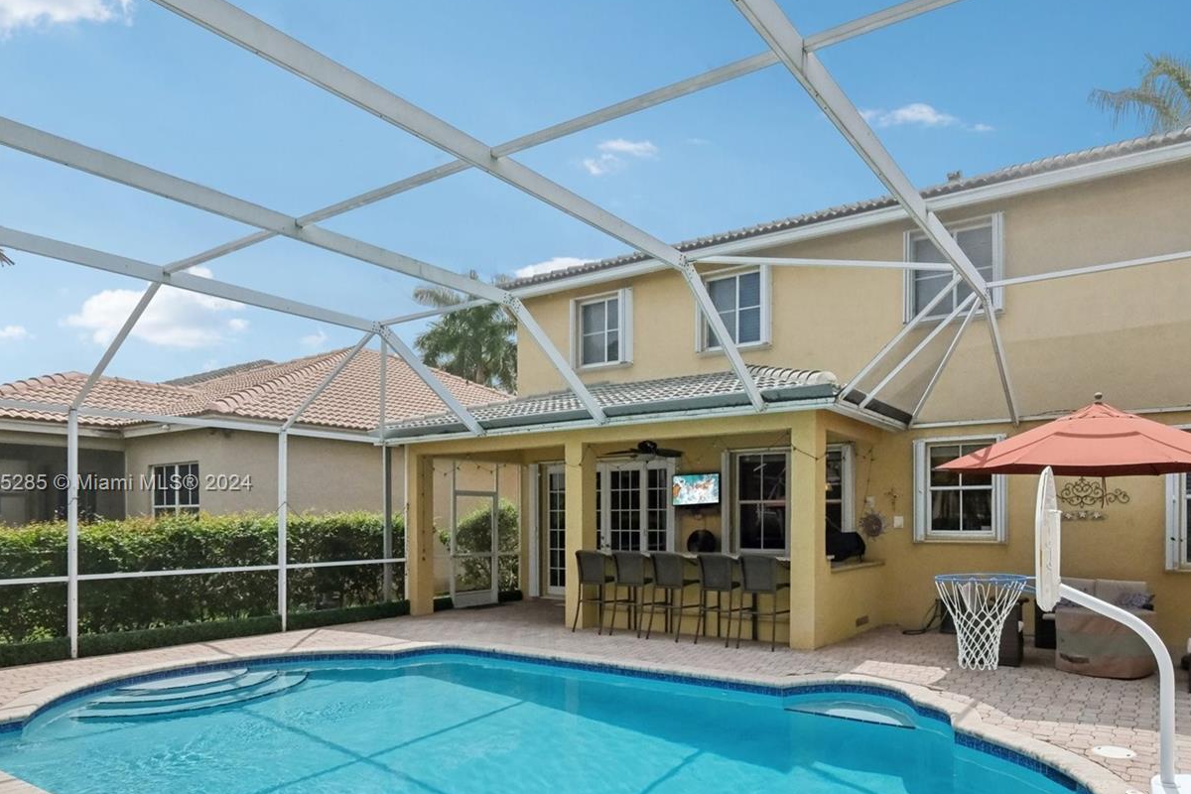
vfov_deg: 61.3
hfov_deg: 82.7
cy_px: 484
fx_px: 662
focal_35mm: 20
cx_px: 728
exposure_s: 1/2500
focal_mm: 10
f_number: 7.1
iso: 1600
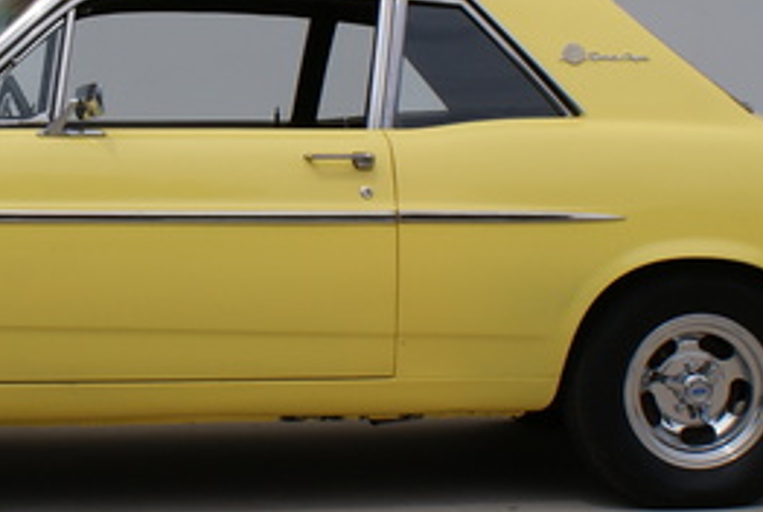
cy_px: 160
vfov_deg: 11.6
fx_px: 2528
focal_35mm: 119
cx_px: 172
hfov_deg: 17.1
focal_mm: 26
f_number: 11
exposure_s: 1/250
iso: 100
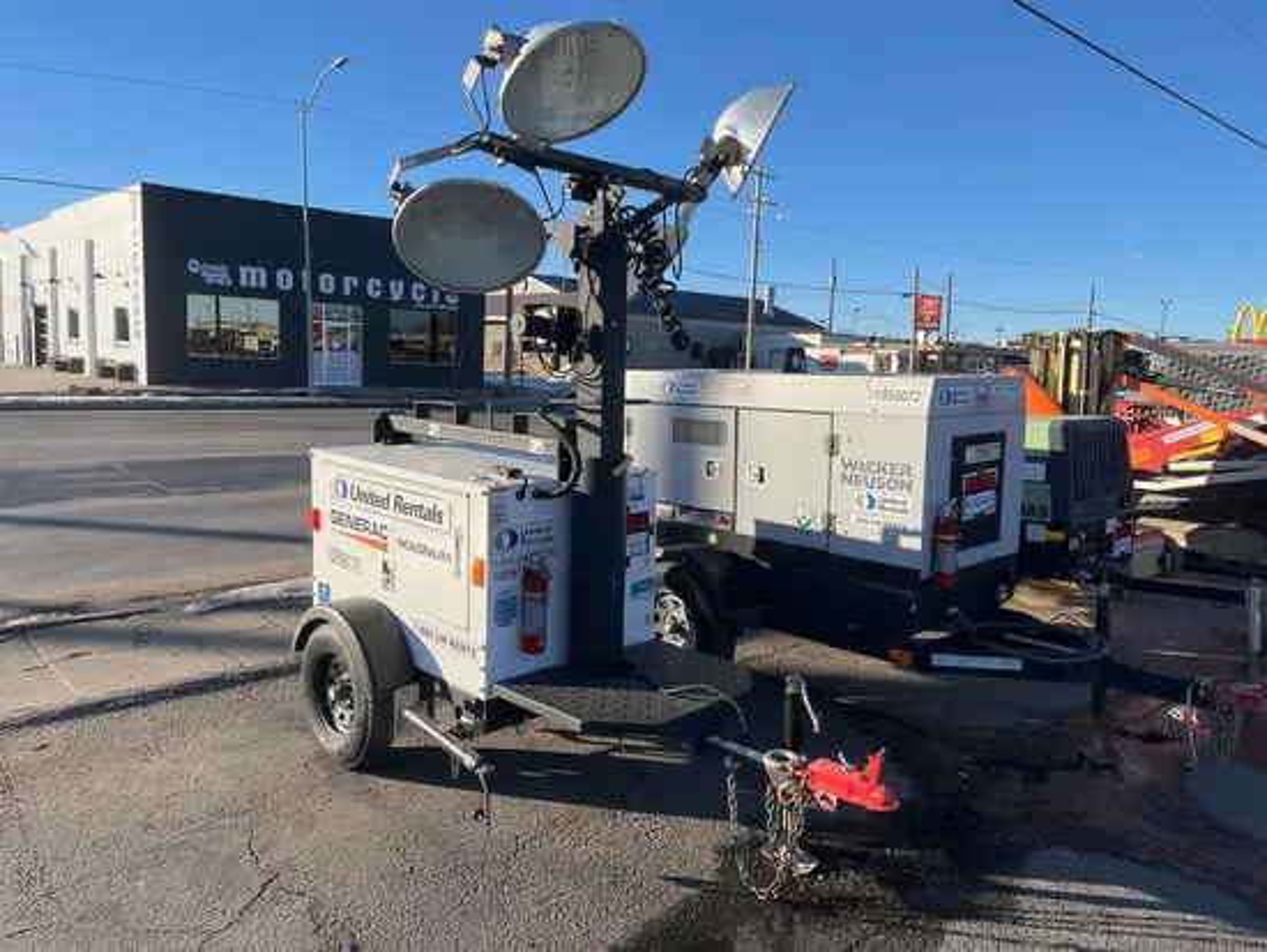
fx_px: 952
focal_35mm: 26
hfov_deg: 67.3
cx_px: 634
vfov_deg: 53.1
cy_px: 476
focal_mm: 5.1
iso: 50
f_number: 1.6
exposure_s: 1/2632
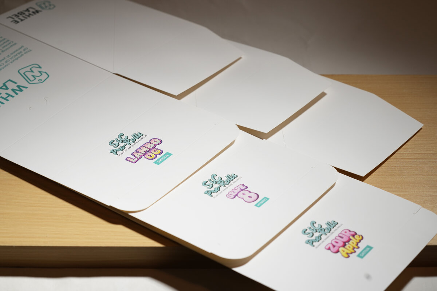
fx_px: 850
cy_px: 146
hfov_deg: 28.8
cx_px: 218
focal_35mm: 70
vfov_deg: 19.5
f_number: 6.3
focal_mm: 70
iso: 400
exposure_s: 1/800
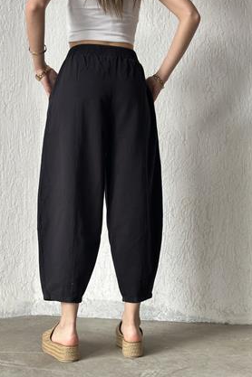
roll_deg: -0.8
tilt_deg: +2.0
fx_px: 535
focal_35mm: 51
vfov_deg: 38.9
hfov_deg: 26.5
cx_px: 110
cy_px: 186
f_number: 1.78
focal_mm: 6.86
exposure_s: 1/121
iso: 100
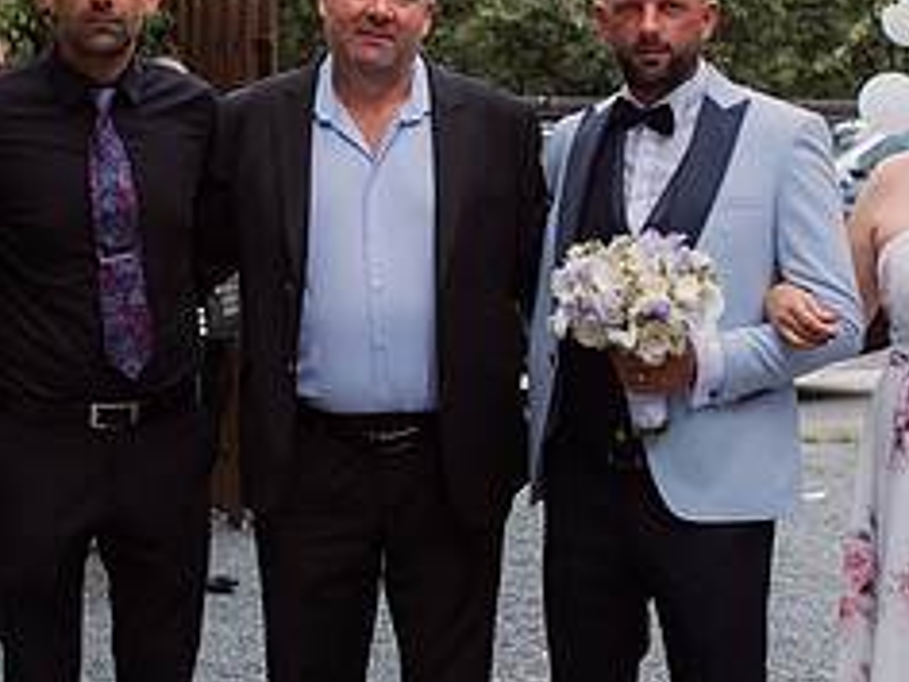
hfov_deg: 20.4
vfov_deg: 15.4
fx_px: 2521
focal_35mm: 96
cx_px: 329
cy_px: 369
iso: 100
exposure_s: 1/400
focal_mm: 35
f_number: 3.5
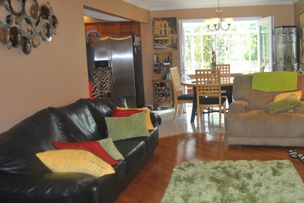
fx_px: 330
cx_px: 215
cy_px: 94
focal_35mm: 39
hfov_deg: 48.2
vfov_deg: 34.2
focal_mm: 18
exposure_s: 1/60
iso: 200
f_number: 3.5
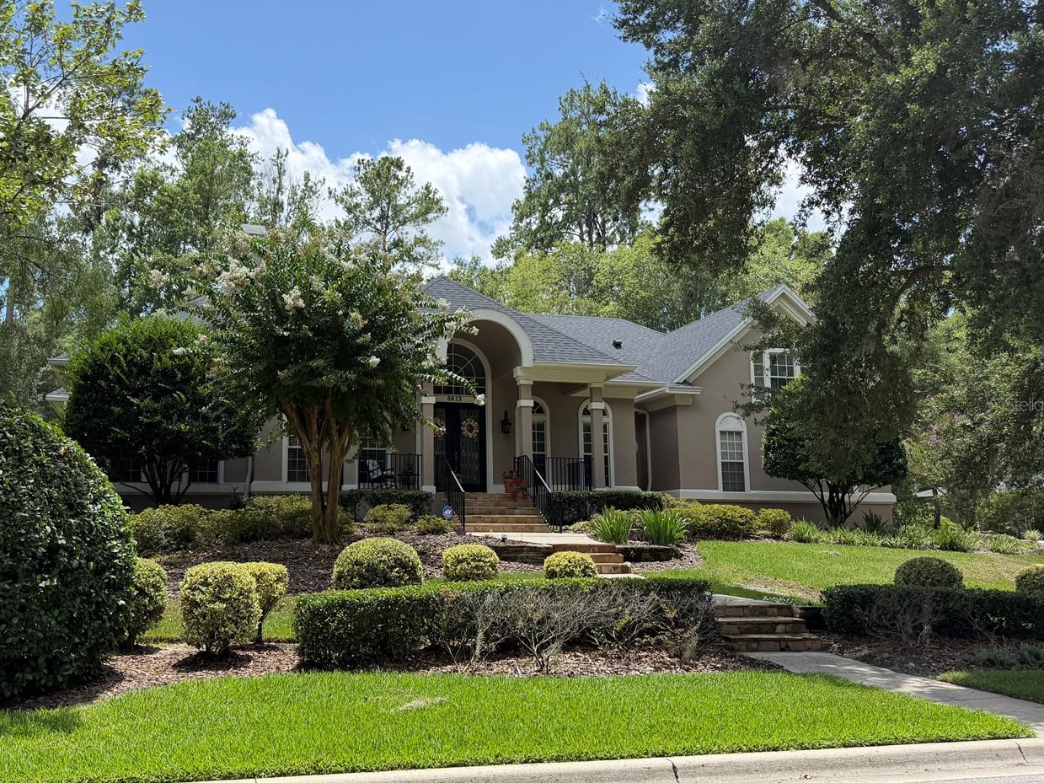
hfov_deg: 57.8
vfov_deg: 45.4
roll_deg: +0.6
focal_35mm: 31
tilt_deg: +7.9
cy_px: 404
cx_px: 410
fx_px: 935
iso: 100
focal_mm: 6.76
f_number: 1.78
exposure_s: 1/2611
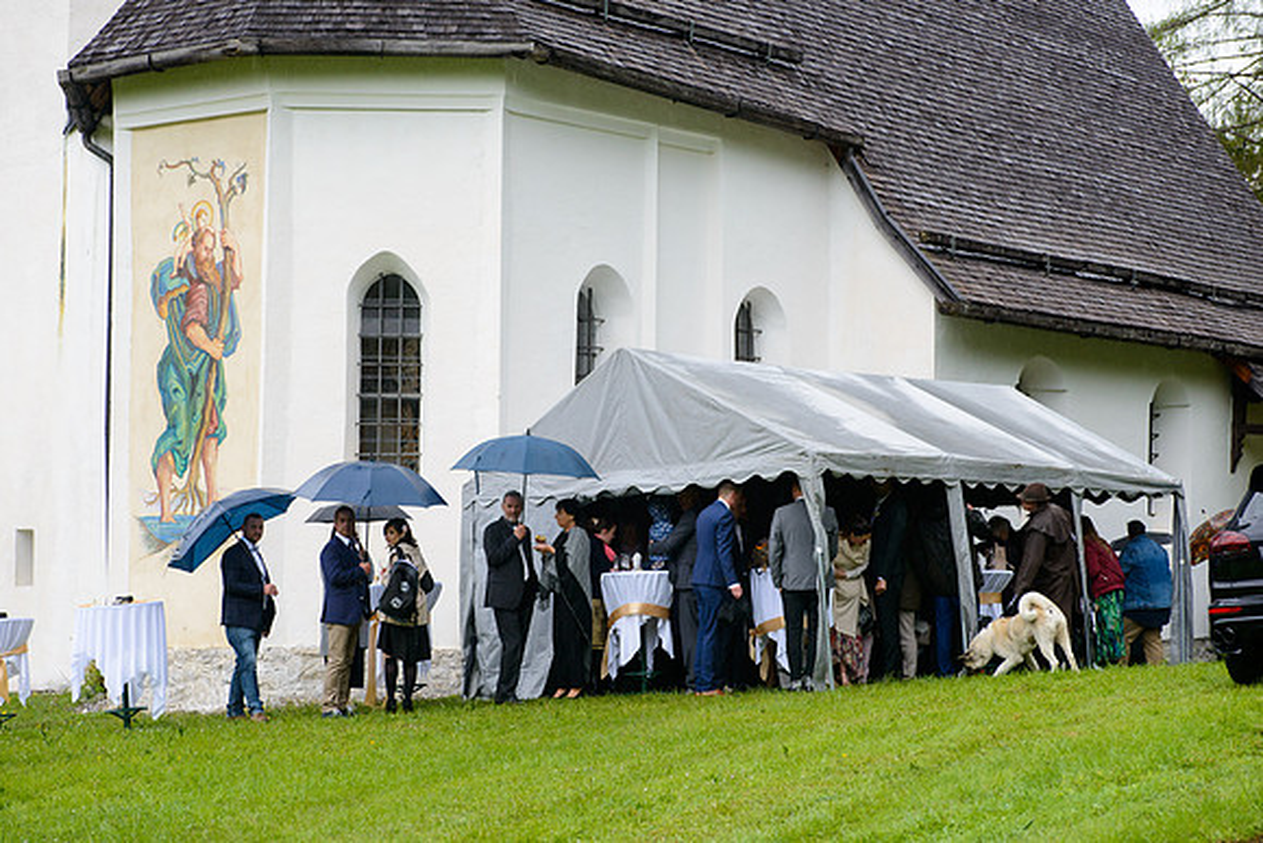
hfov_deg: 28.8
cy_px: 422
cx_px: 632
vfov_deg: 19.5
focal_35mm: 70
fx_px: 2456
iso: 500
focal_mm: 70
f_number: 6.3
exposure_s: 1/160
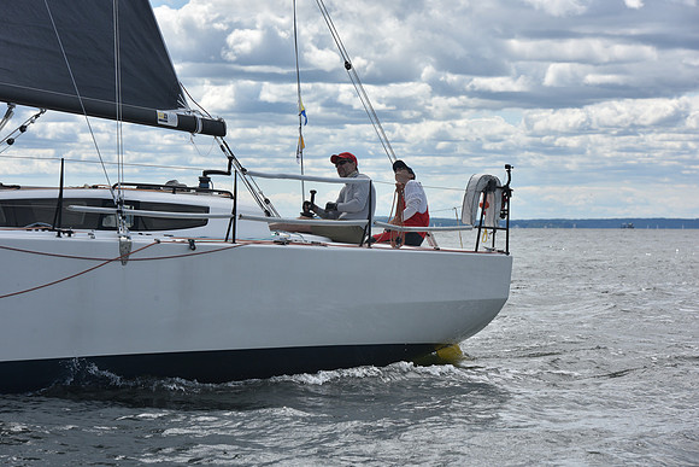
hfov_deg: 15.2
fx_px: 2622
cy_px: 234
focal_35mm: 135
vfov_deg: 10.2
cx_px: 350
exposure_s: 1/800
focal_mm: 135
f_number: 10
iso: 250
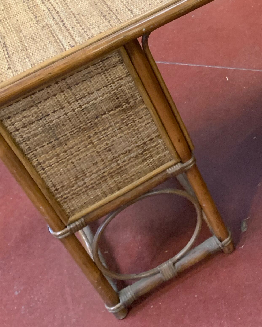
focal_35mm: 66
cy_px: 91
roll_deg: +19.9
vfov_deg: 28.4
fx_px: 640
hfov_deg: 22.4
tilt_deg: -36.5
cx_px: 248
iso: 400
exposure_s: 1/50
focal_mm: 4.25
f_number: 1.8
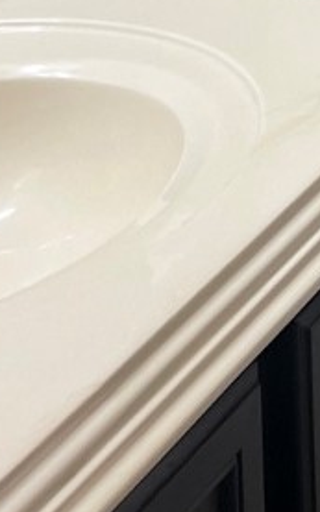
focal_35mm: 153
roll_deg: +1.2
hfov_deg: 8.3
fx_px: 2136
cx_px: 564
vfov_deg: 13.0
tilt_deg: -11.9
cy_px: -250
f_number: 1.5
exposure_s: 1/120
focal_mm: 5.7
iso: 100
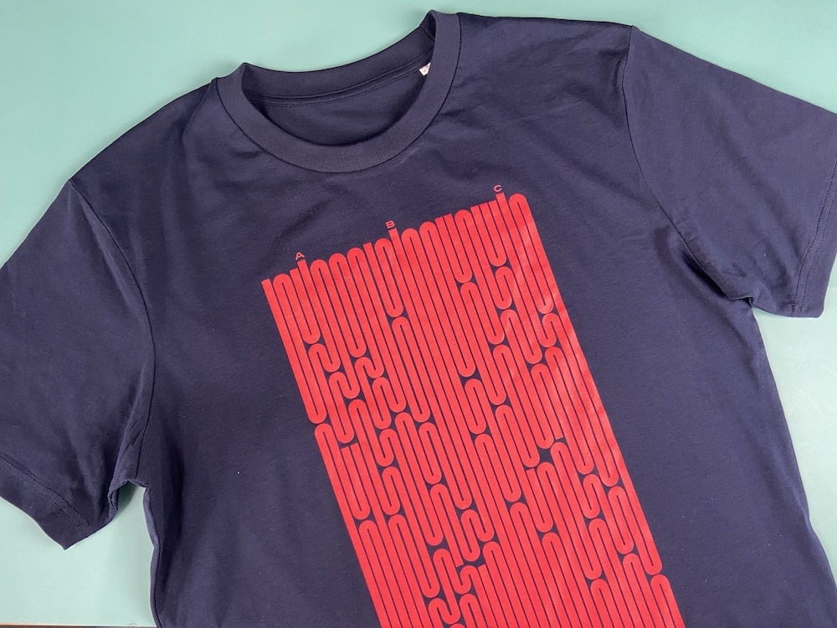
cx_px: 418
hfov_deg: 67.3
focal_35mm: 26
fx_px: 629
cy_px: 314
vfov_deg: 53.1
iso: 200
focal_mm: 4.25
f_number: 1.8
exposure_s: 1/50
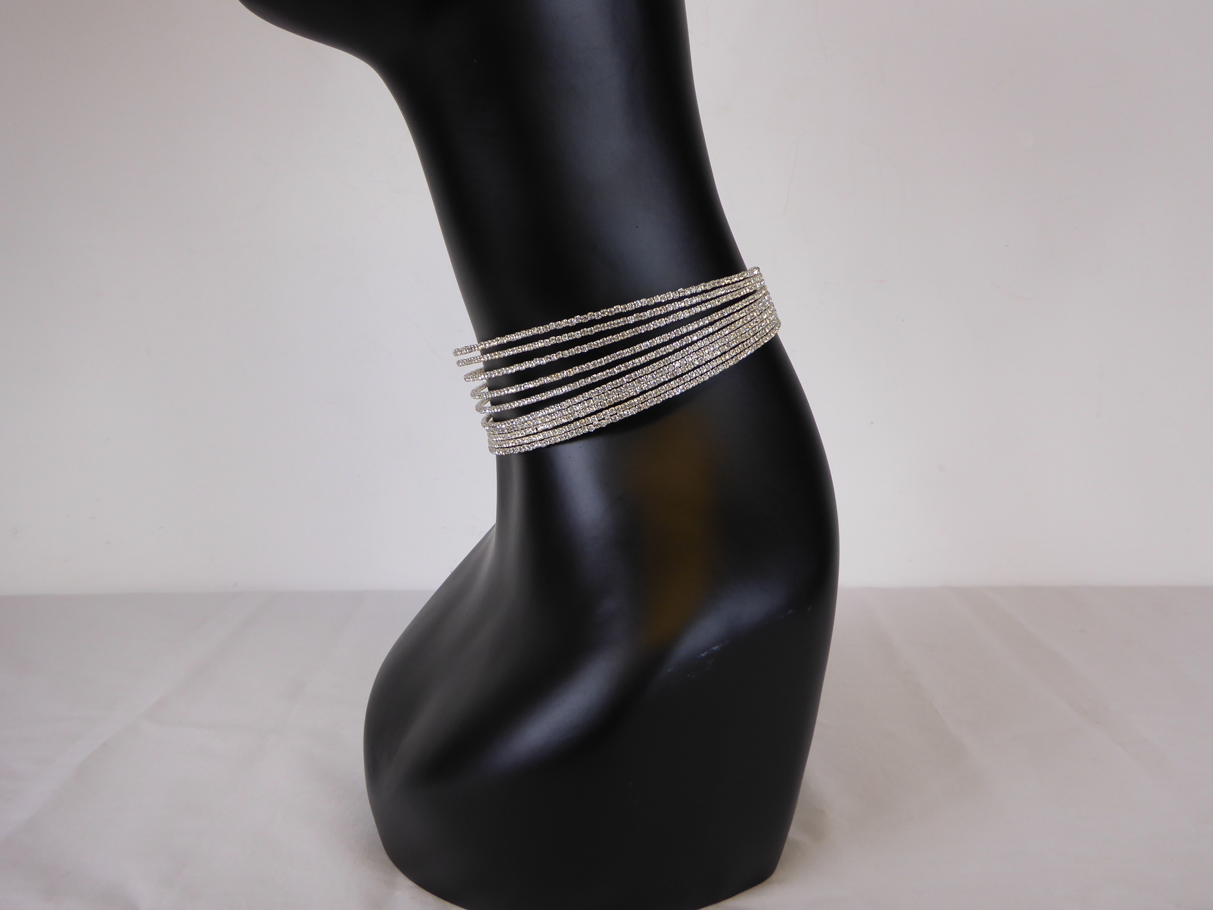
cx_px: 606
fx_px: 1016
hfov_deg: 61.7
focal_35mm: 29
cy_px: 455
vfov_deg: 48.2
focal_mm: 5
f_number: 3.5
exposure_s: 1/60
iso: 100
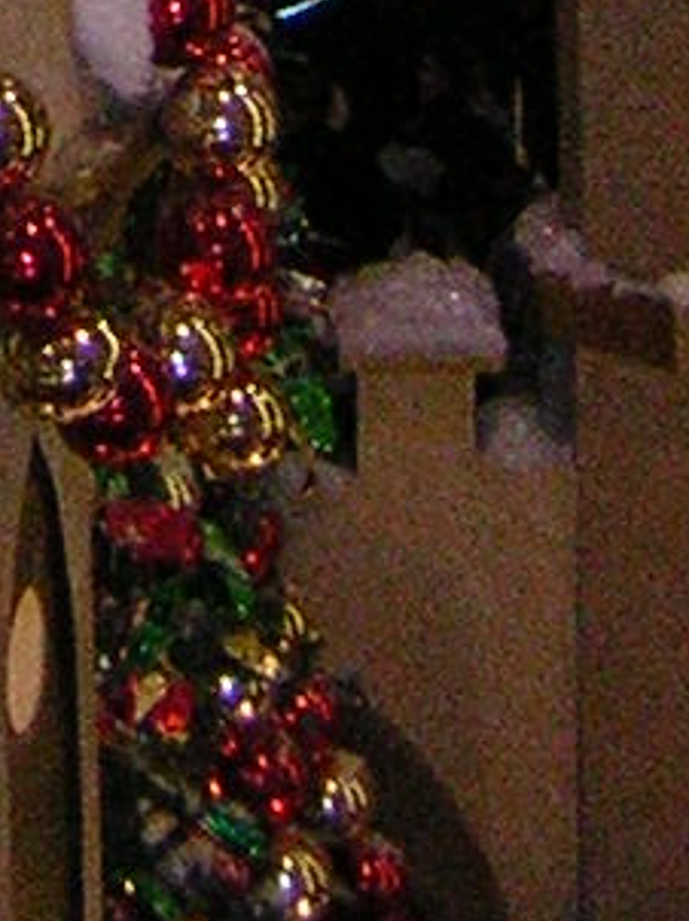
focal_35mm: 191
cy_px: -1500
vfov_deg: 9.0
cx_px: -594
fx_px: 5076
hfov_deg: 7.5
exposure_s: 1/60.1
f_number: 2.6
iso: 200
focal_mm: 4.7
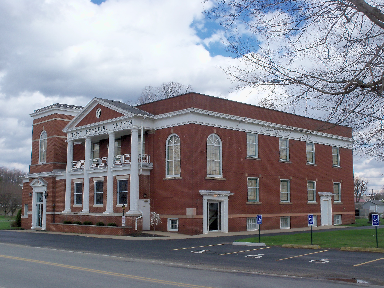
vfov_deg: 30.9
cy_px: 144
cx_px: 192
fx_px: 521
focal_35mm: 47
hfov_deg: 40.4
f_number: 5.8
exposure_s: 1/320
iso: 160
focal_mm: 8.3
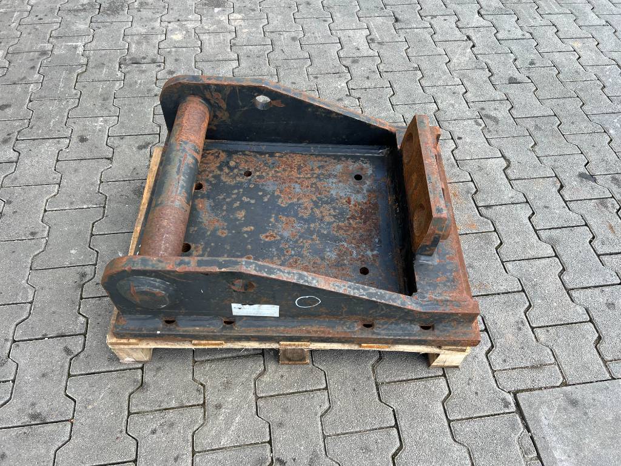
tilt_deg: -55.0
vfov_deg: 53.1
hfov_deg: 67.3
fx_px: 466
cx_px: 310
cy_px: 233
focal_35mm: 26
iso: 50
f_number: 1.5
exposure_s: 1/513
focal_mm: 5.7
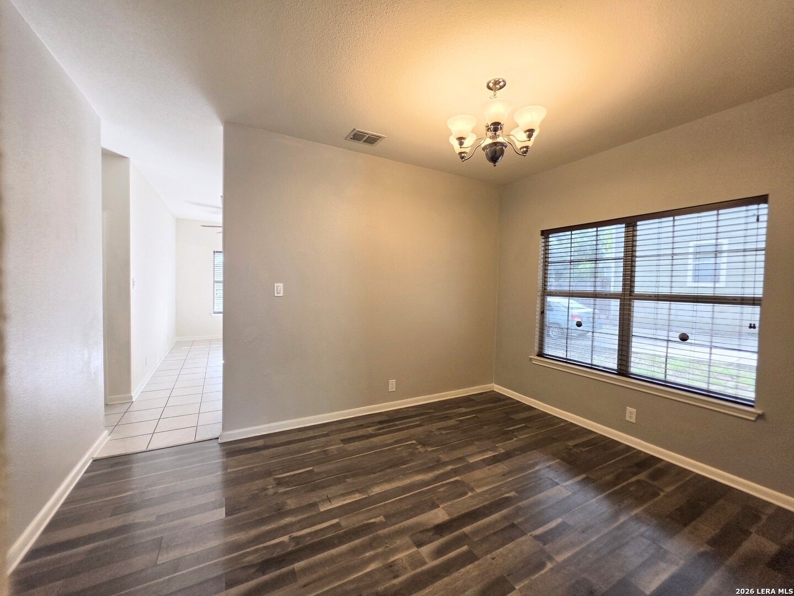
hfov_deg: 106.2
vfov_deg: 89.9
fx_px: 298
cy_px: 298
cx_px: 397
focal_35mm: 13
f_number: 1.9
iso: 50
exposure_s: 1/120
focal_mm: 2.2
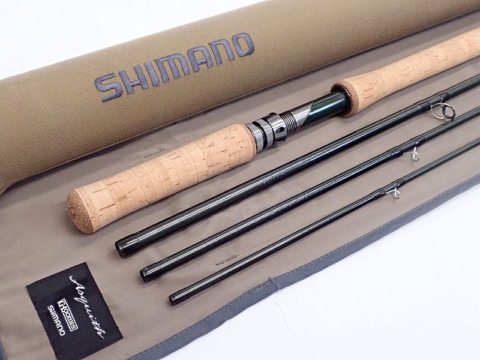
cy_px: 180
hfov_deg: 52.6
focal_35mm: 35
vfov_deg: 40.7
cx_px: 240
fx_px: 485
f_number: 3.5
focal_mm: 6.42
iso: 1000
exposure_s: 1/40
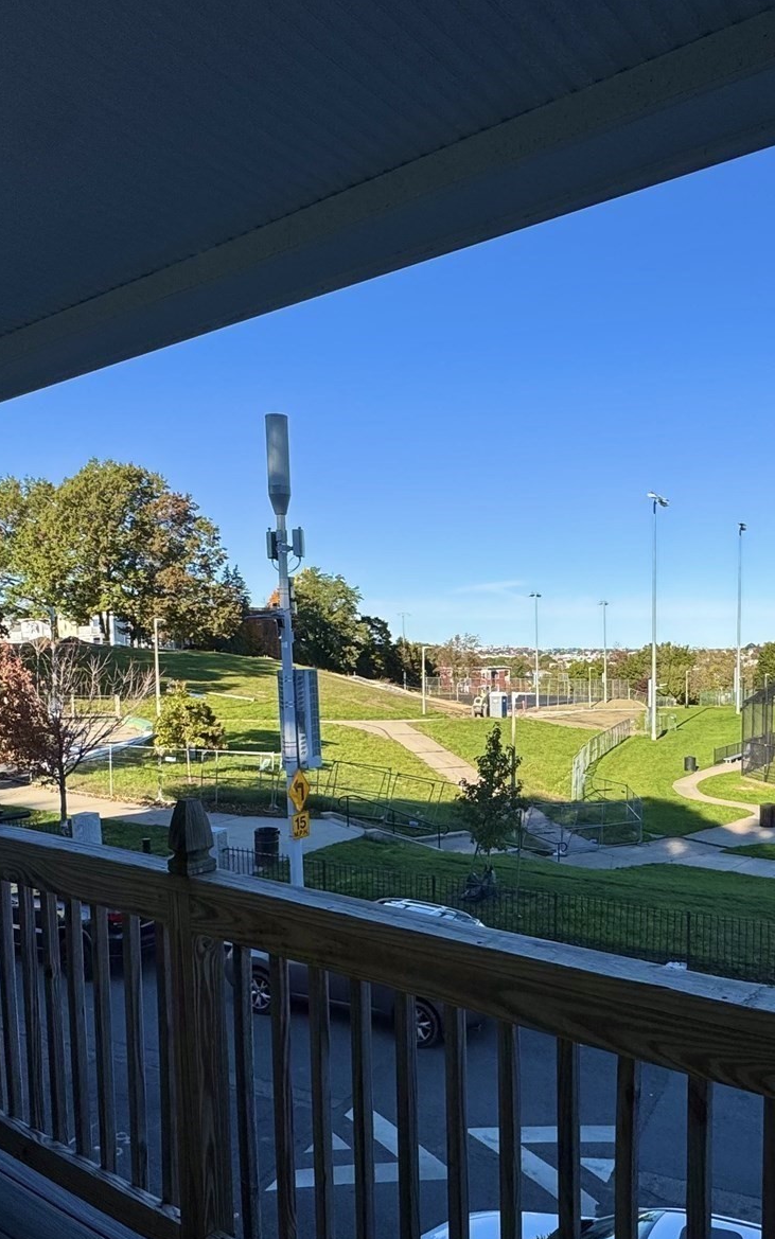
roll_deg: +0.7
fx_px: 878
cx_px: 538
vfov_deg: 69.7
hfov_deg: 46.6
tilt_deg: -5.9
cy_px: 743
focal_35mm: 26
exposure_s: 1/1748
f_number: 2.2
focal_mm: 2.22
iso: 50
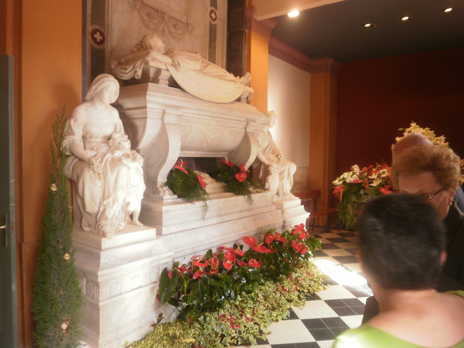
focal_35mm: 26
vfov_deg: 53.1
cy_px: 174
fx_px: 349
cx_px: 232
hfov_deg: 67.3
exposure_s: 1/25
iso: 125
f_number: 2.6
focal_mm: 4.65
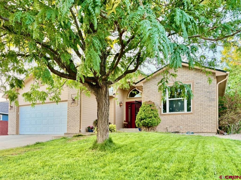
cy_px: 90
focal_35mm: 24
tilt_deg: +14.0
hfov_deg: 71.6
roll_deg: -0.7
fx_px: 167
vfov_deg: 56.8
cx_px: 120
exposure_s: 1/121
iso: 160
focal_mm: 6.76
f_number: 1.78
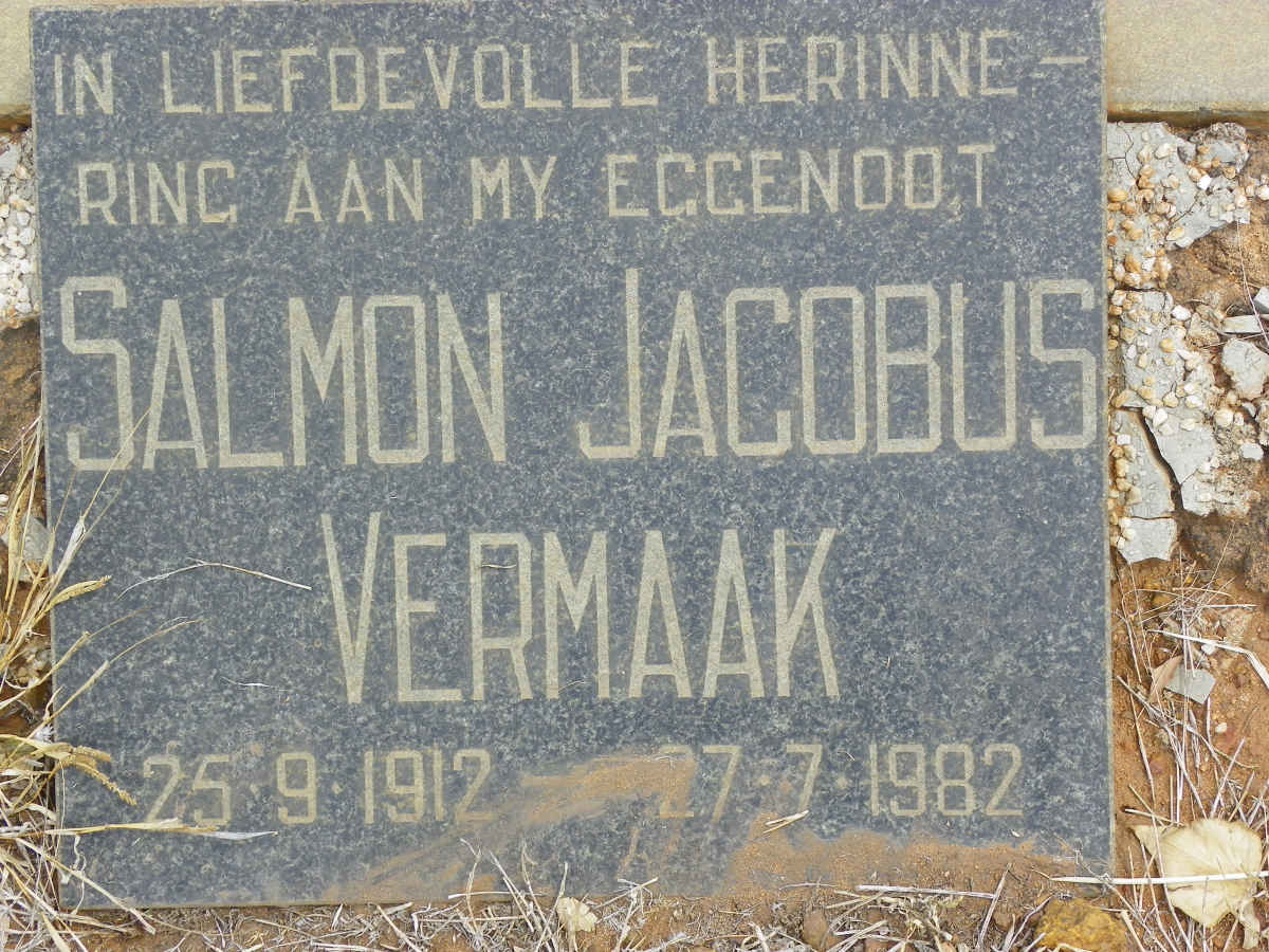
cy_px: 476
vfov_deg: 20.2
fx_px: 2676
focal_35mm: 73
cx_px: 634
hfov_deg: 26.7
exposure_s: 1/160
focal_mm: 13
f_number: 4.5
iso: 64
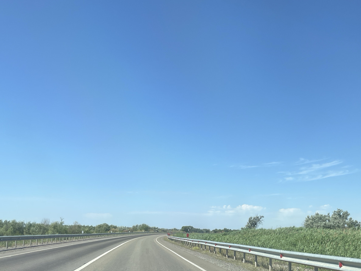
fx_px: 459
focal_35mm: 44
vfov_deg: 32.2
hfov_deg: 42.5
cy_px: 204
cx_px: 234
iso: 50
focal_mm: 5.1
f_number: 1.6
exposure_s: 1/3413
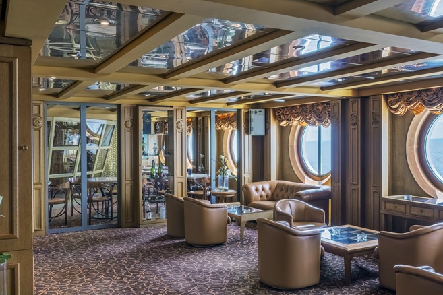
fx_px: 431
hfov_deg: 54.3
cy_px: 154
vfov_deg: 37.8
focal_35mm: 35
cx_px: 252
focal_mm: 23
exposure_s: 1/125
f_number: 11
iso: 200
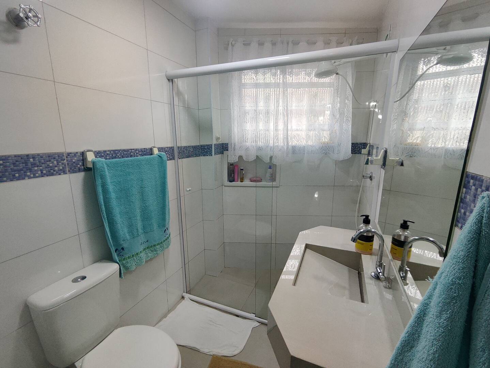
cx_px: 245
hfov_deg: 94.5
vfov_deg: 78.2
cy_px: 184
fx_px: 227
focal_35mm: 16
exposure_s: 1/60
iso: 121
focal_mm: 1.65
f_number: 2.2
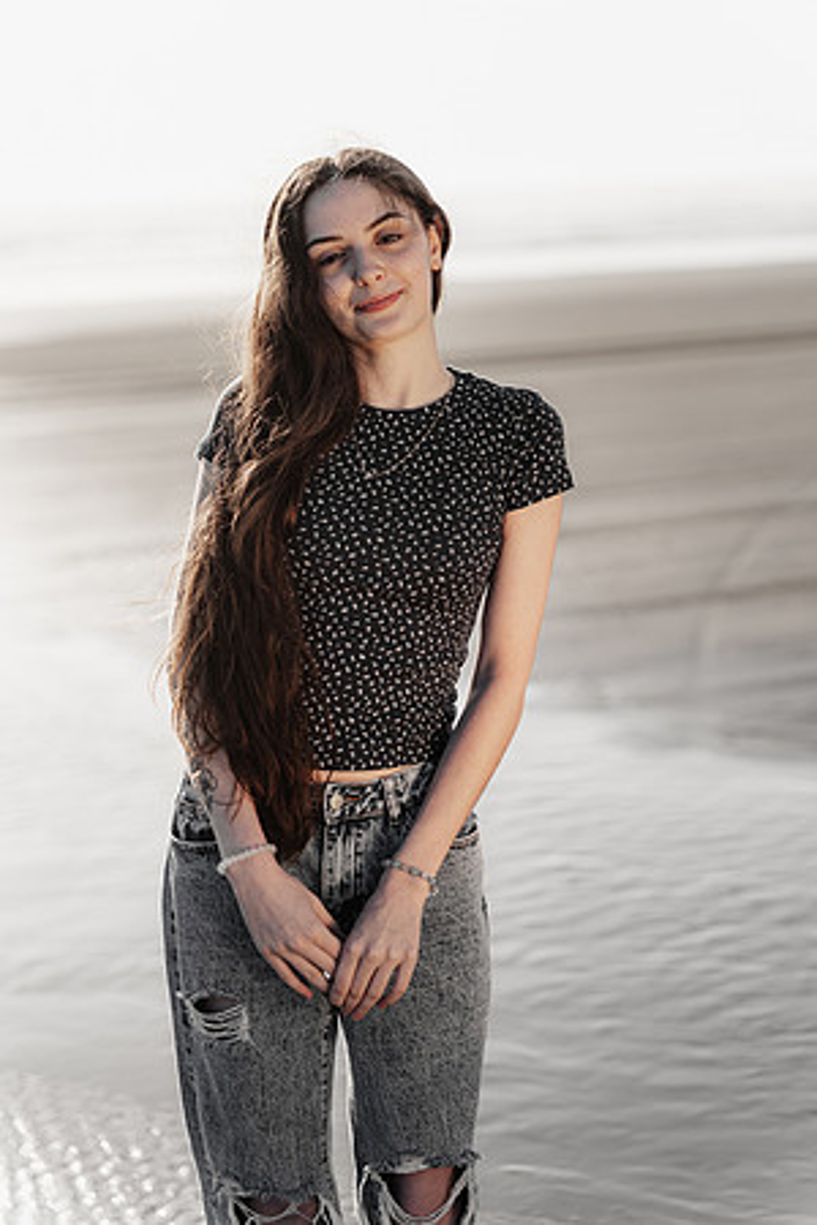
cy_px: 612
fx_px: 2587
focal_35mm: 76
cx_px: 408
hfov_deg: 17.9
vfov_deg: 26.7
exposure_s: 1/1600
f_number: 2.5
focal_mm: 76
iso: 100
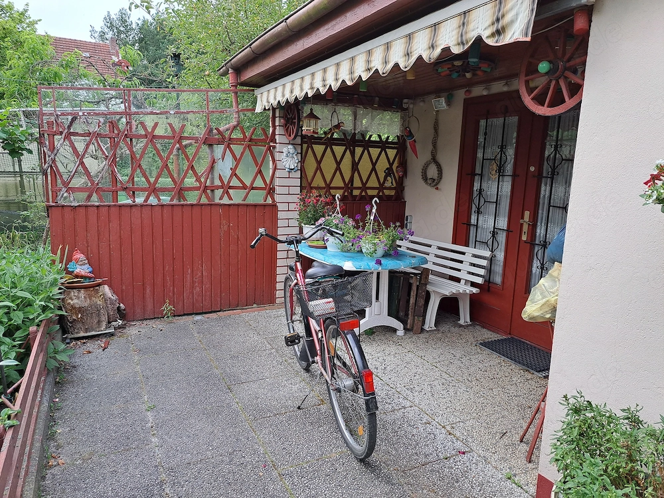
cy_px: 249
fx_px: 460
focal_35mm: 24
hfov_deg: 71.6
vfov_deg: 56.8
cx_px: 332
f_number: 1.8
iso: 50
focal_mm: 5.23
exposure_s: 1/100
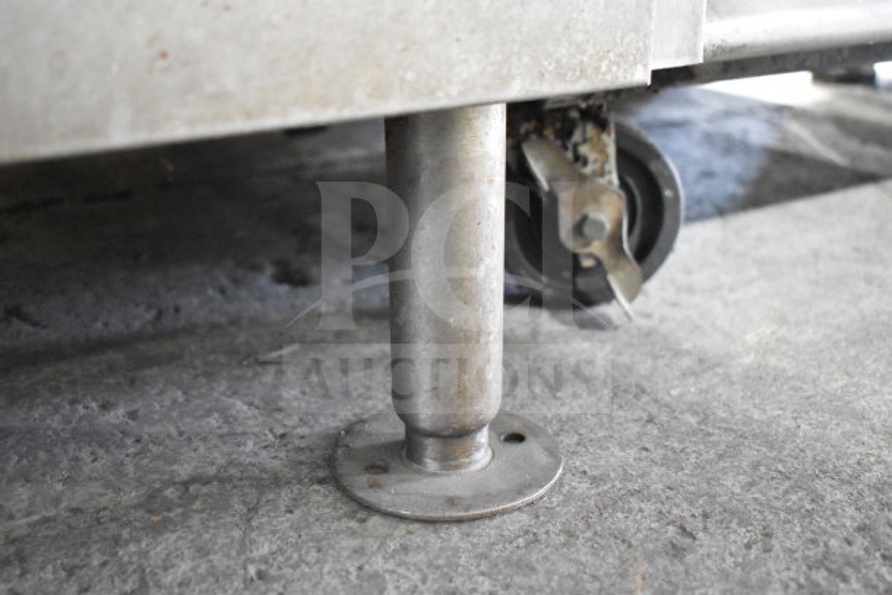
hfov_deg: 45.0
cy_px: 298
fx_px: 1078
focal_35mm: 44
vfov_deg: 30.9
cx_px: 446
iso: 8000
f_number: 4.2
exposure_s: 1/50
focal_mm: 29
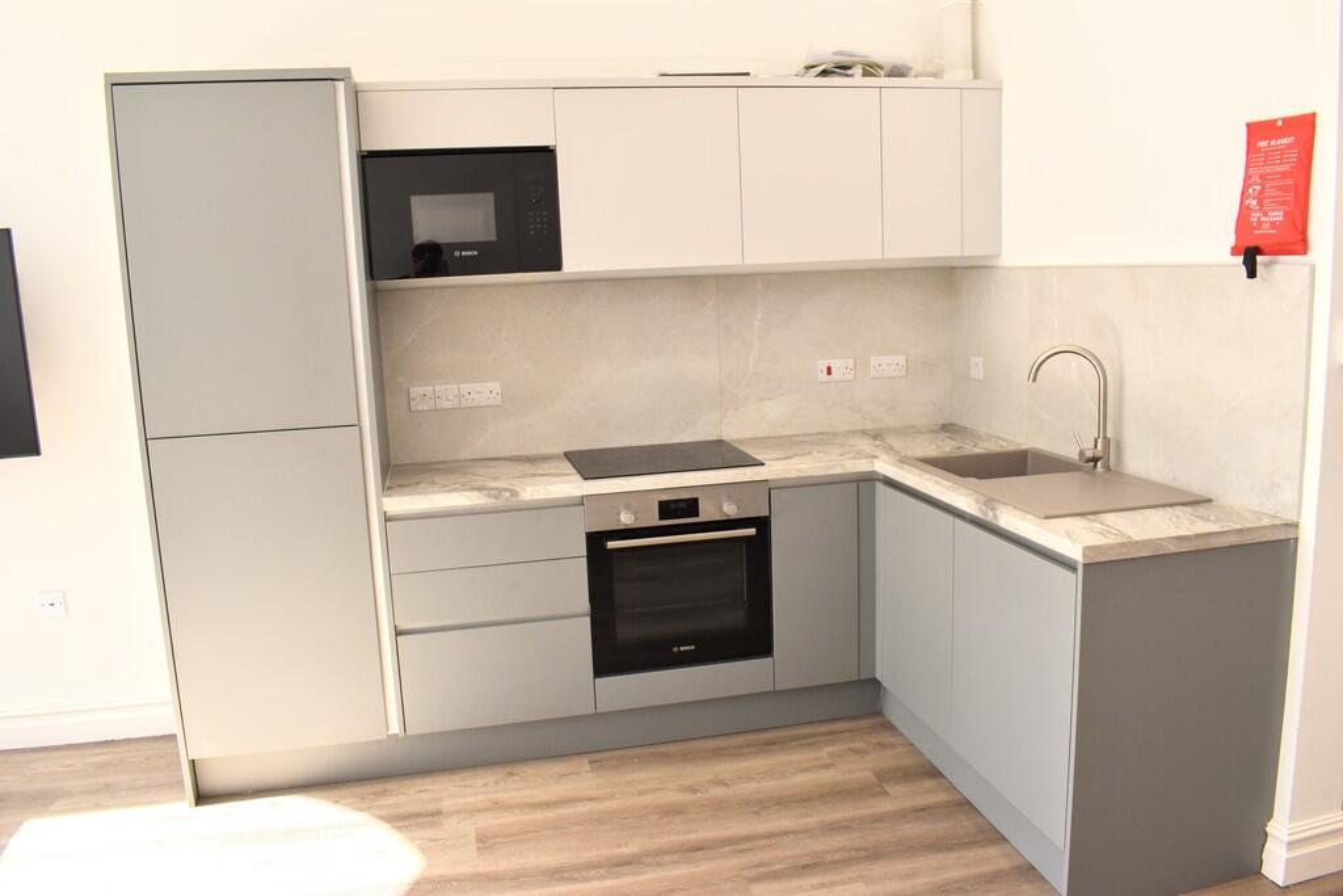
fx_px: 1007
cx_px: 672
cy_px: 448
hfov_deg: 67.4
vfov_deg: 47.9
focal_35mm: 27
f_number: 6.3
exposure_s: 1/160
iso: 400
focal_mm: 18
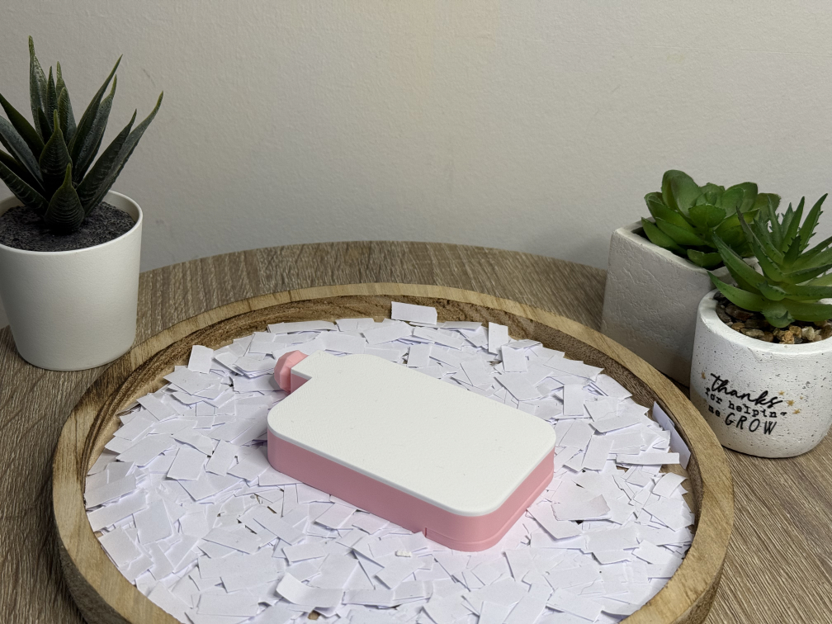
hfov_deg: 39.7
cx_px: 416
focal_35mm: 48
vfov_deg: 30.3
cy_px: 312
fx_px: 1154
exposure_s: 1/100
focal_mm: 6.8
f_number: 1.8
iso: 80
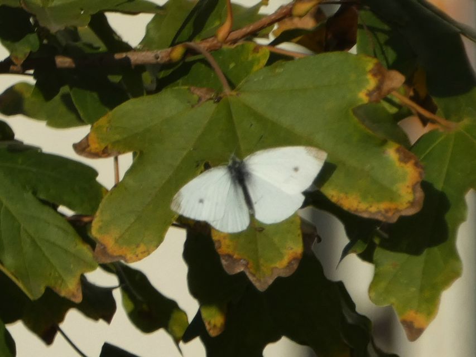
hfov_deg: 2.6
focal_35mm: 757
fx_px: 10411
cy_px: 178
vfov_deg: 2.0
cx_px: 238
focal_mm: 135.6
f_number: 5.6
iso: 80
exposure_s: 1/320
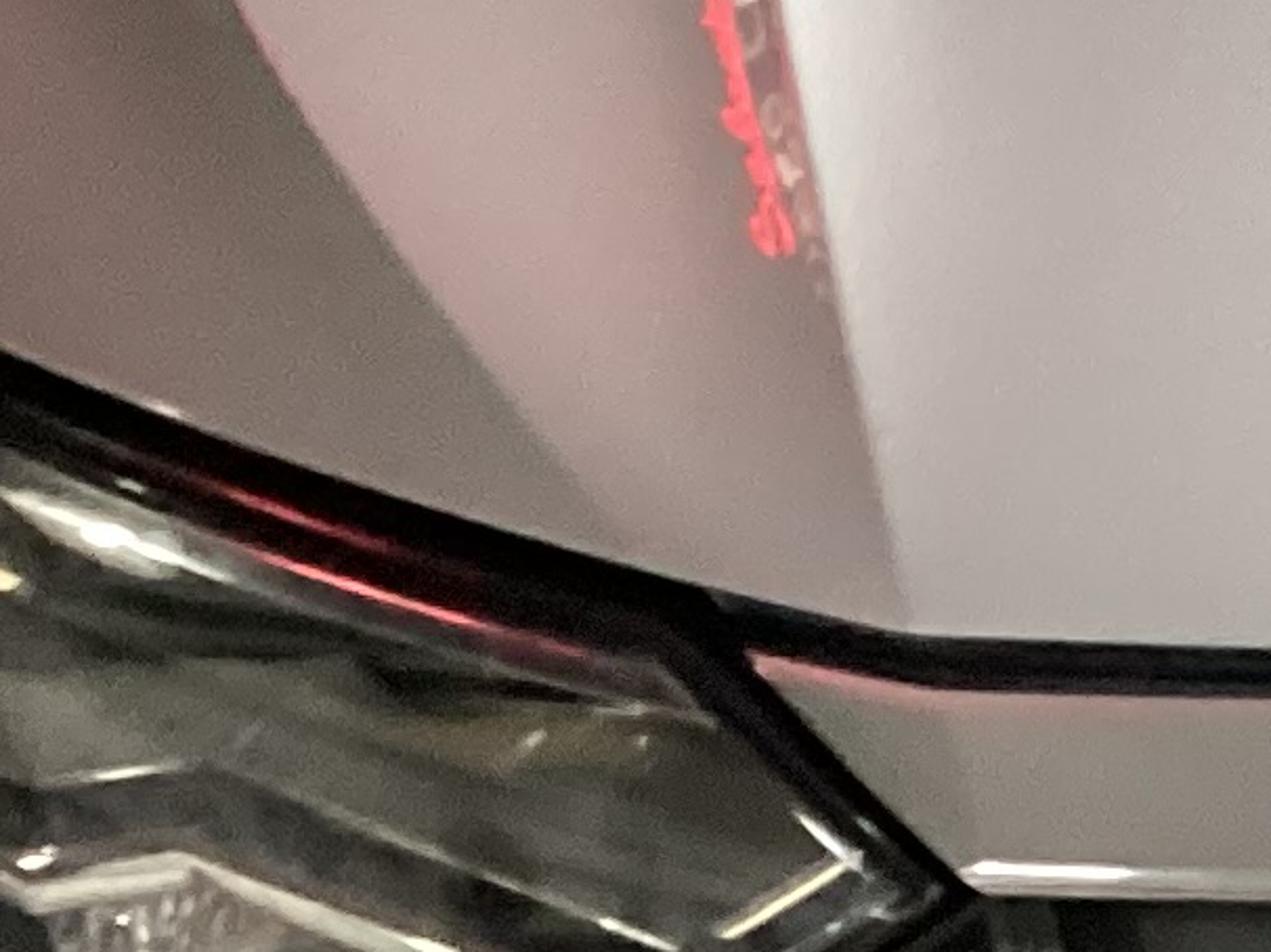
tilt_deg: -33.8
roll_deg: +0.5
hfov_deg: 10.8
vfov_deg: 8.5
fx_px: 6129
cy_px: 1730
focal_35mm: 167
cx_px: 2594
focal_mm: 3.3
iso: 250
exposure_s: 1/50
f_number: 2.4
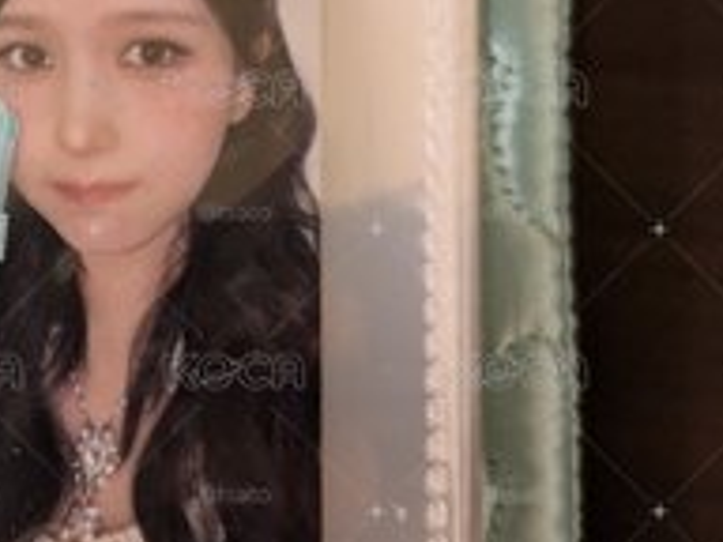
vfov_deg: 28.0
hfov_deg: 33.7
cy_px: 230
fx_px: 1086
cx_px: 0
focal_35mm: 52
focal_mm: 5.43
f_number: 1.89
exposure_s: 1/60
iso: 634
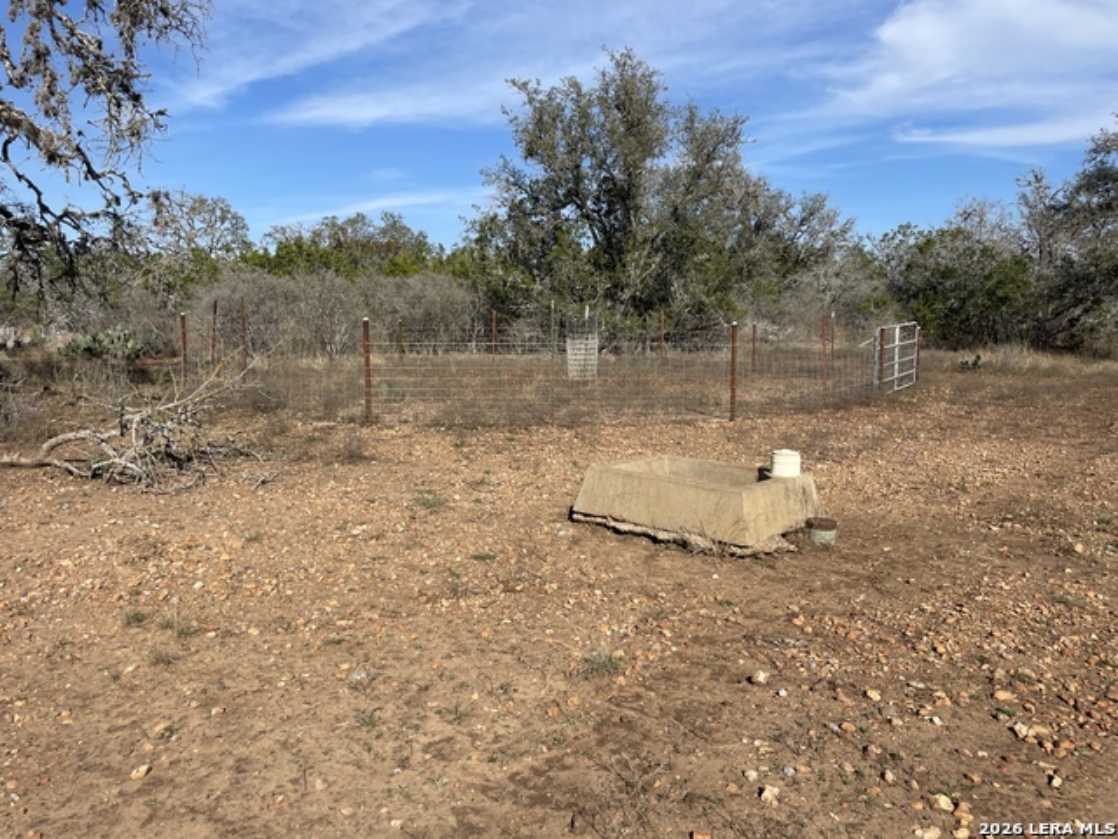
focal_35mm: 26
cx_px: 559
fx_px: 840
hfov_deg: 67.3
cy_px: 420
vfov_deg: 53.1
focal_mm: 4.2
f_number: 1.6
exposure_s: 1/4292
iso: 32
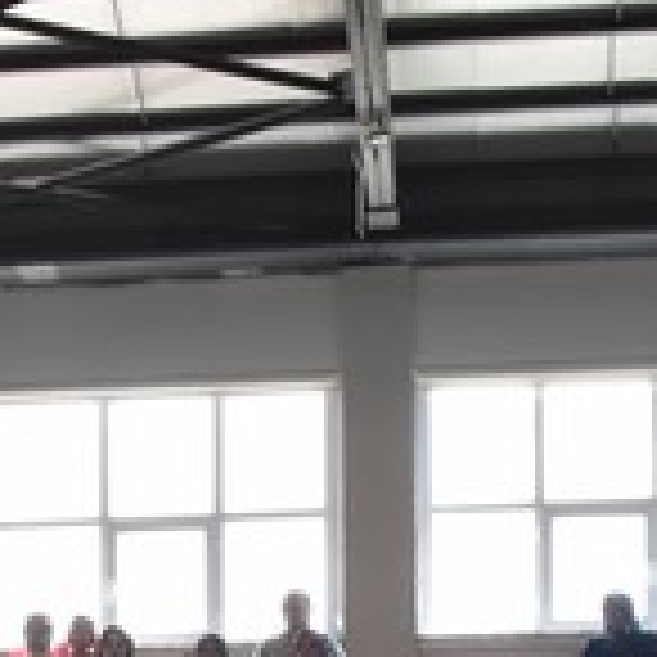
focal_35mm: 173
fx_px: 3715
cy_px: 1215
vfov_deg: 9.6
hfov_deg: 9.9
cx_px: -207
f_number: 5.6
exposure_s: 1/125
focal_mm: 22
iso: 800
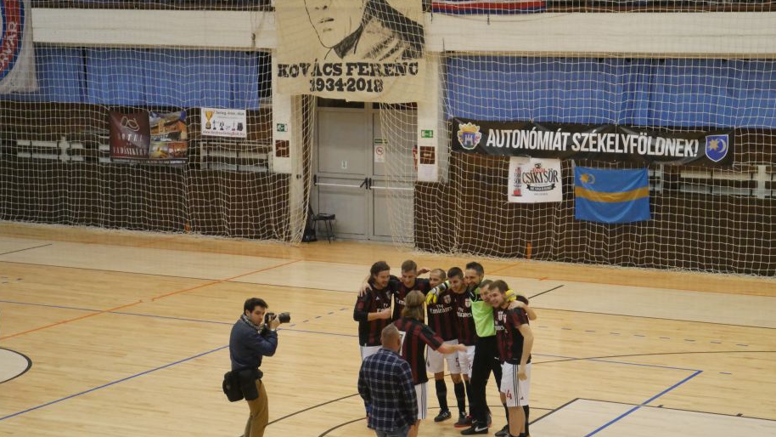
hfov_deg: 23.2
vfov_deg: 13.1
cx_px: 387
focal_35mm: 92
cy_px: 283
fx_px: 1893
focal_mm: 42
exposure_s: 1/100
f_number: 5.6
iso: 3200
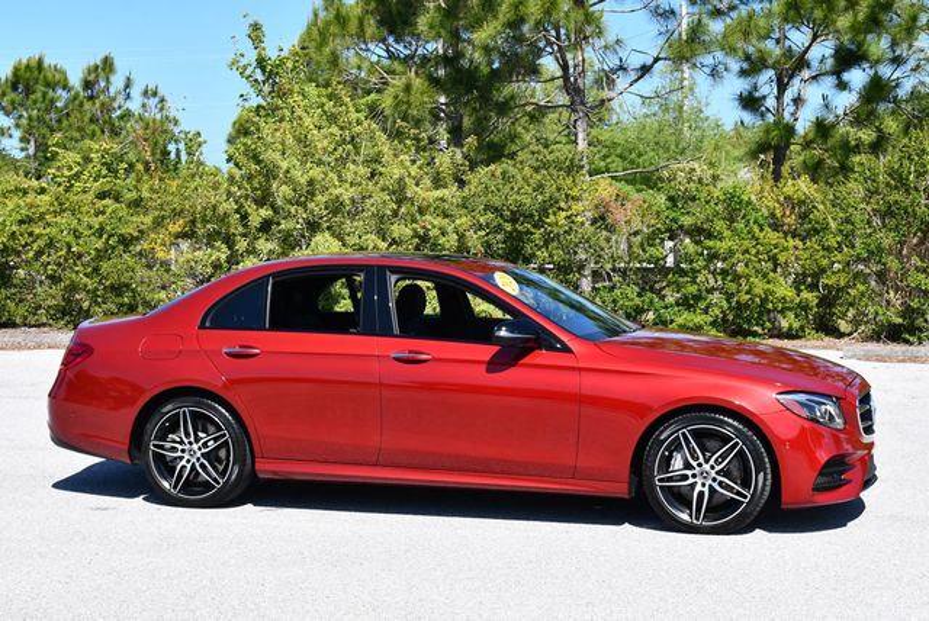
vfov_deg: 22.7
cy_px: 310
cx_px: 464
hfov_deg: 33.4
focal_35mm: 60
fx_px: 1550
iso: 180
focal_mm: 30
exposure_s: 1/250
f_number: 8
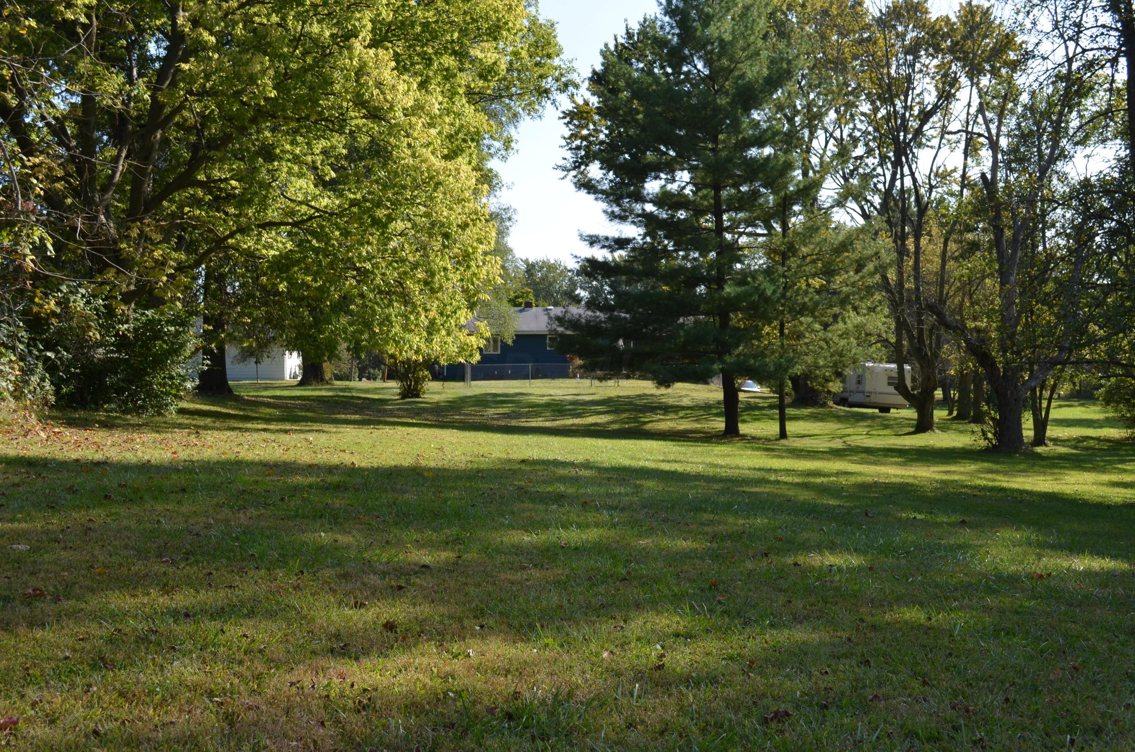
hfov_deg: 49.6
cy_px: 376
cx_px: 568
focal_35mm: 39
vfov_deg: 34.1
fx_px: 1227
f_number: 8
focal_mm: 26
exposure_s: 1/250
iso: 200
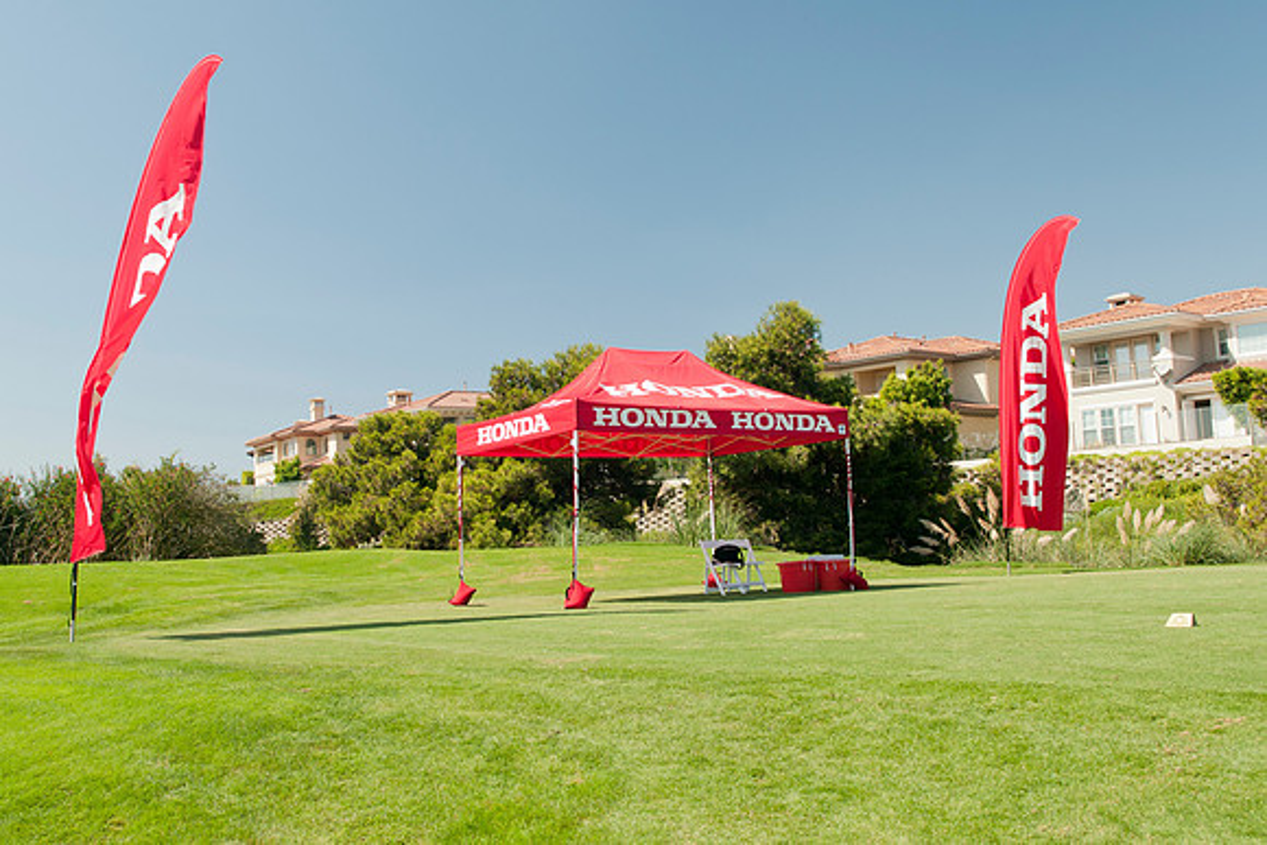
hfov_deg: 52.6
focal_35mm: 36
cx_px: 568
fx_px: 1280
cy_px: 412
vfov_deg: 36.6
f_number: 6.3
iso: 200
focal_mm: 22
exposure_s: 1/160
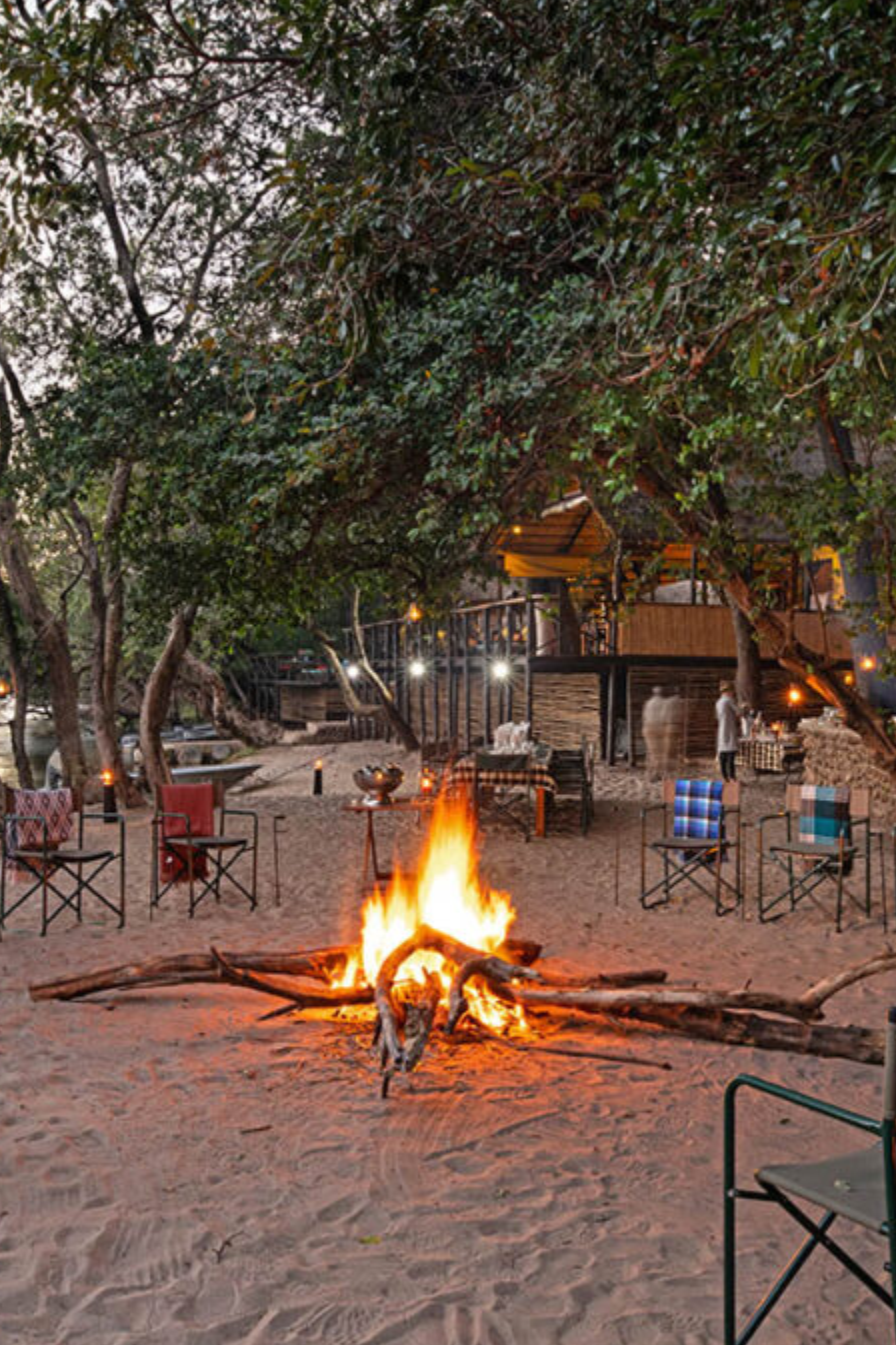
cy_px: 667
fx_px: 1195
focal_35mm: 32
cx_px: 418
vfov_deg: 58.7
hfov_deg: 41.1
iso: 400
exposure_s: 1/8
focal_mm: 21
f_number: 10
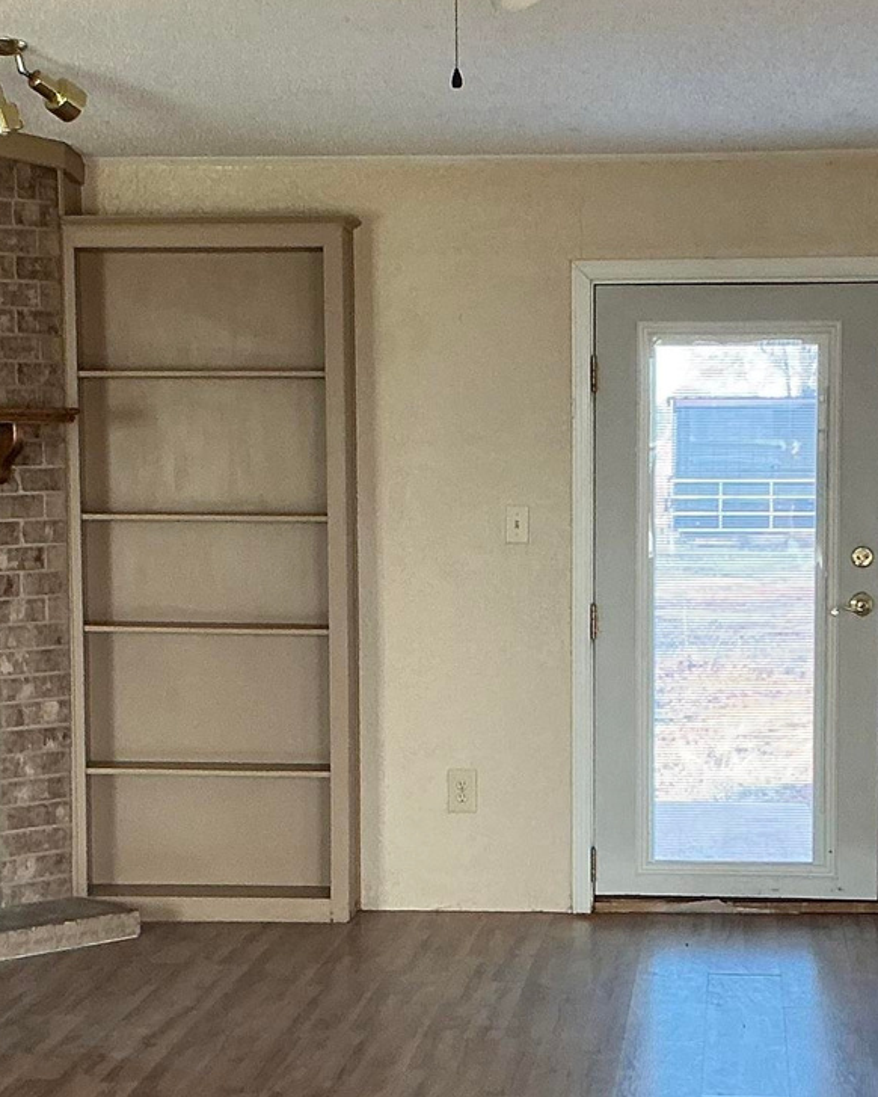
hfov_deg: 19.9
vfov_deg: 24.7
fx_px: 2500
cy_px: 652
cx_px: 549
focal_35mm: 77
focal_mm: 3
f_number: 1.8
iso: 100
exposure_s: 1/60
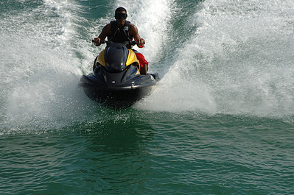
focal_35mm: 436
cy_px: 106
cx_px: 134
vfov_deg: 3.1
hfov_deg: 4.7
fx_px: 3556
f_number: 8.5
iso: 100
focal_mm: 200
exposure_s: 1/320
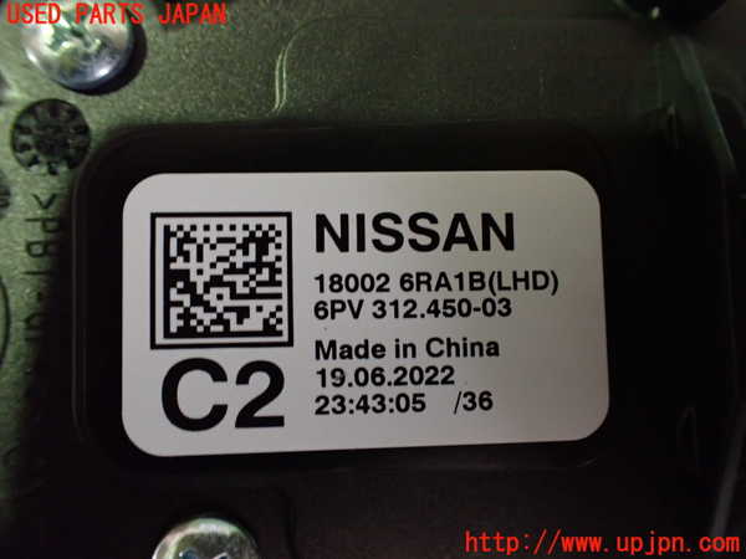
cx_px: 373
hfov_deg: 60.0
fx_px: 647
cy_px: 280
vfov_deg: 46.8
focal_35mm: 30
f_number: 2.3
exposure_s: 1/30
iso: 1000
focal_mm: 5.4
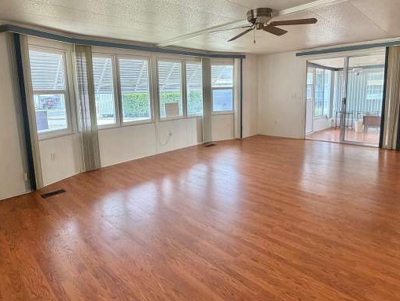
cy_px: 124
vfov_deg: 60.7
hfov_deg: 76.3
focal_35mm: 22
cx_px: 186
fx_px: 254
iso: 160
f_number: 2.2
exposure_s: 1/121
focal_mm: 2.22
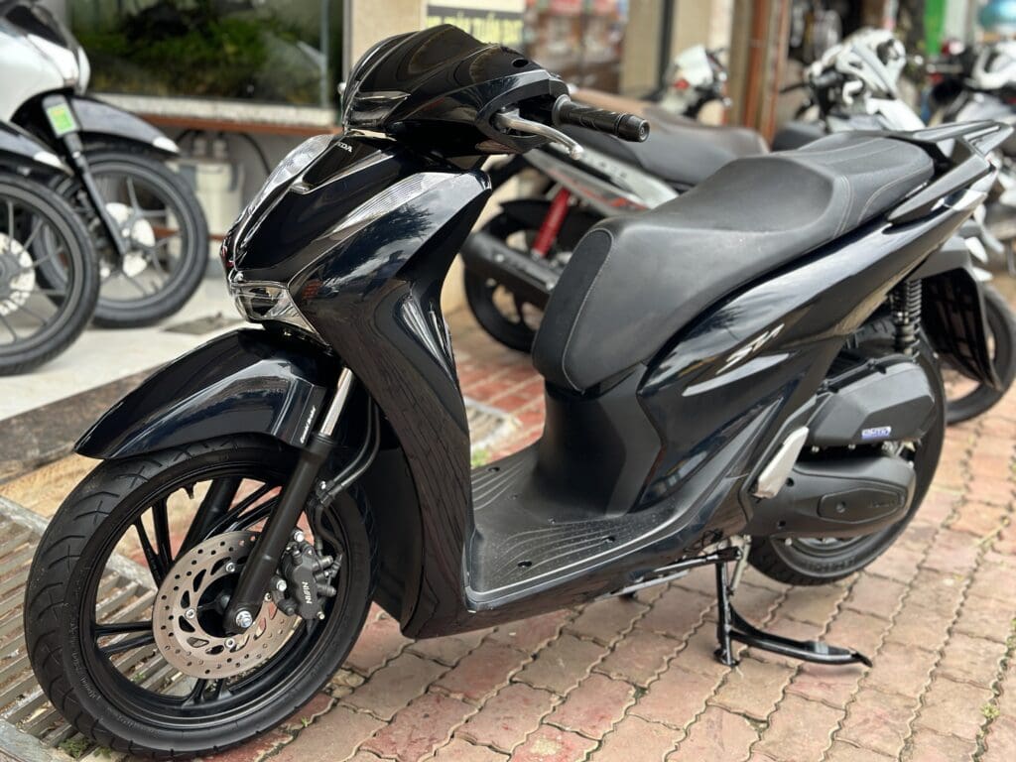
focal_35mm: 48
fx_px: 1409
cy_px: 381
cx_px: 508
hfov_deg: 39.7
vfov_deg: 30.3
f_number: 1.78
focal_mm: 6.86
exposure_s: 1/587
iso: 80
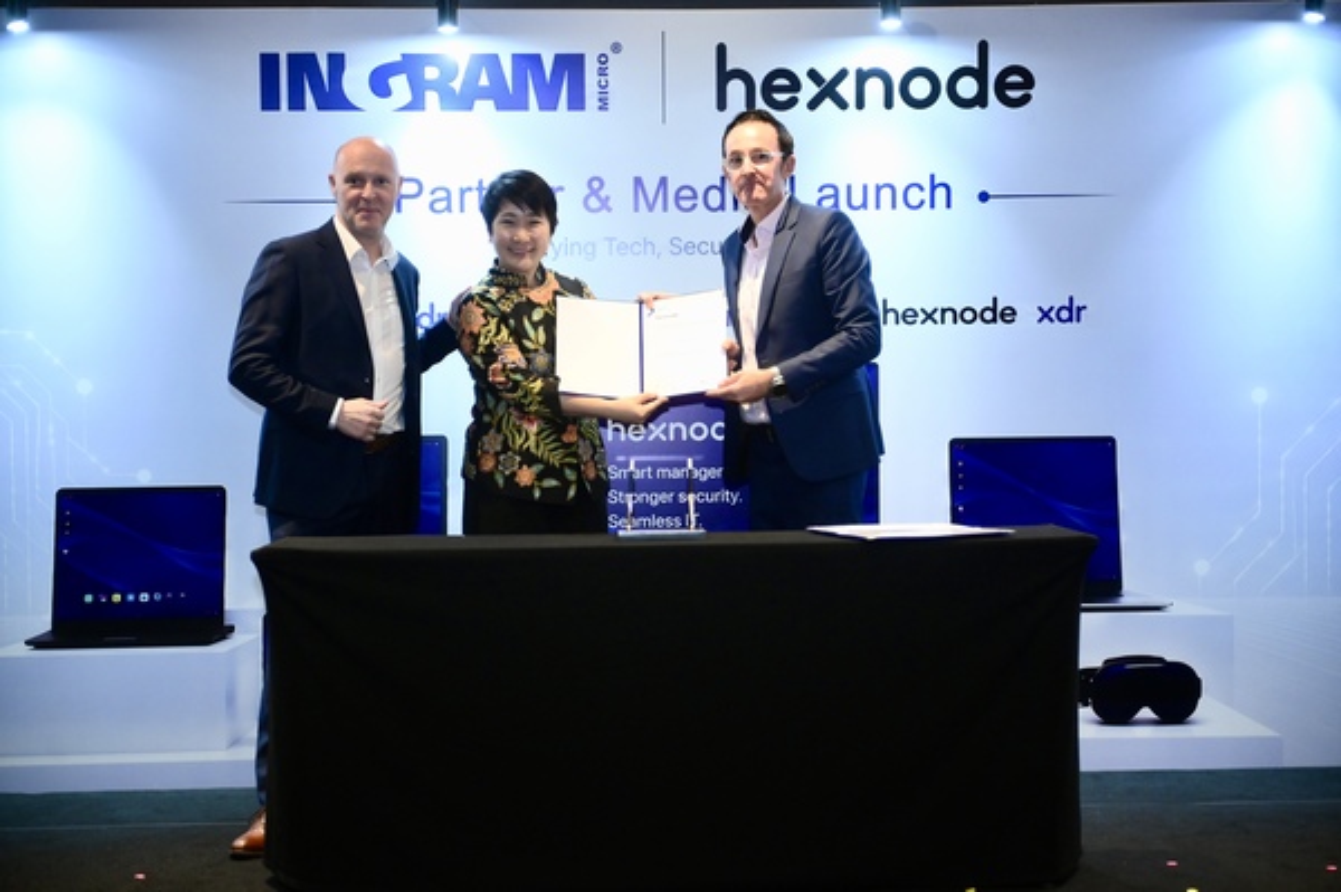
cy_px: 446
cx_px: 670
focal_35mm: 62
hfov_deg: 32.4
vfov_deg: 21.9
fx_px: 2308
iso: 4000
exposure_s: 1/200
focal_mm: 62
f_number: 2.8
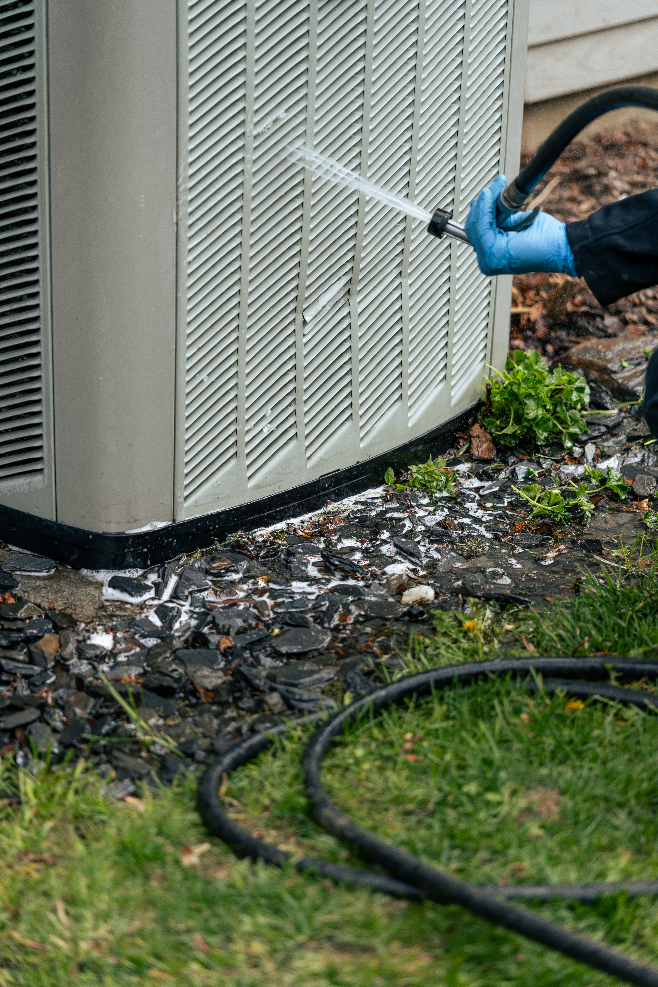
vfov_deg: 19.5
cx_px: 329
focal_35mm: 105
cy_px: 494
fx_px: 2879
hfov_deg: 13.0
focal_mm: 105
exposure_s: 1/1000
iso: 160
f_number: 2.8
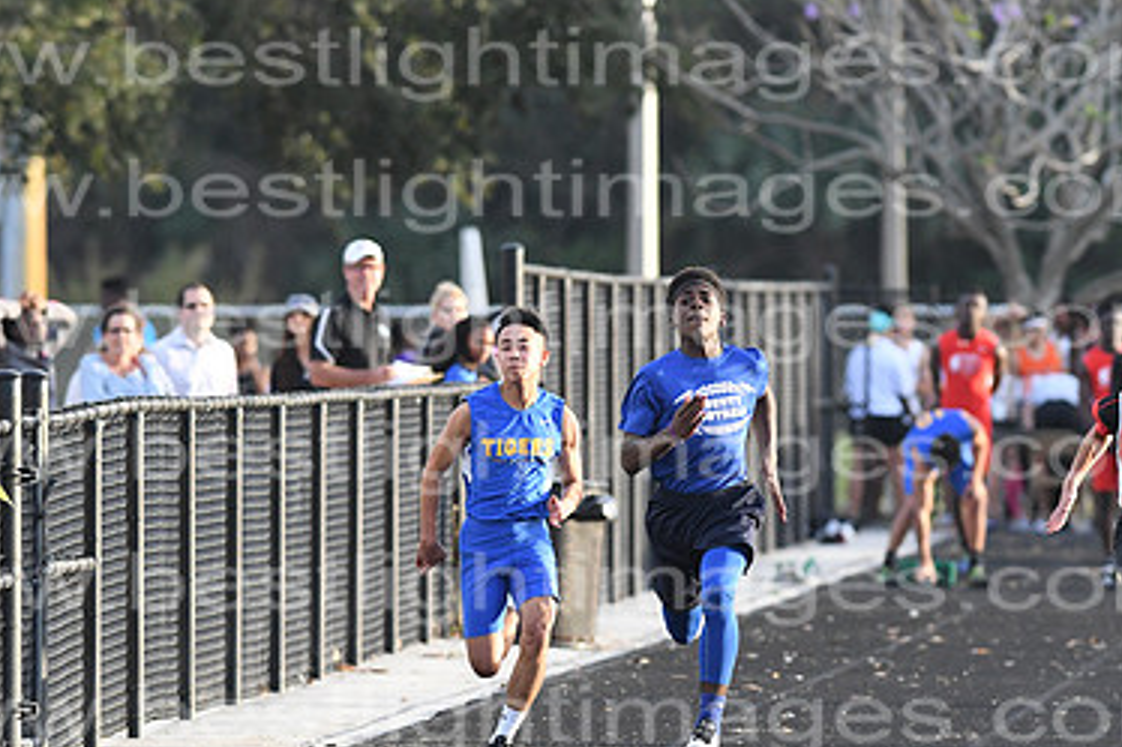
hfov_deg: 3.0
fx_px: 21744
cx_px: 528
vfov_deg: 2.0
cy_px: 524
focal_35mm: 698
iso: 2000
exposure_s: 1/2000
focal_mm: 300
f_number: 4
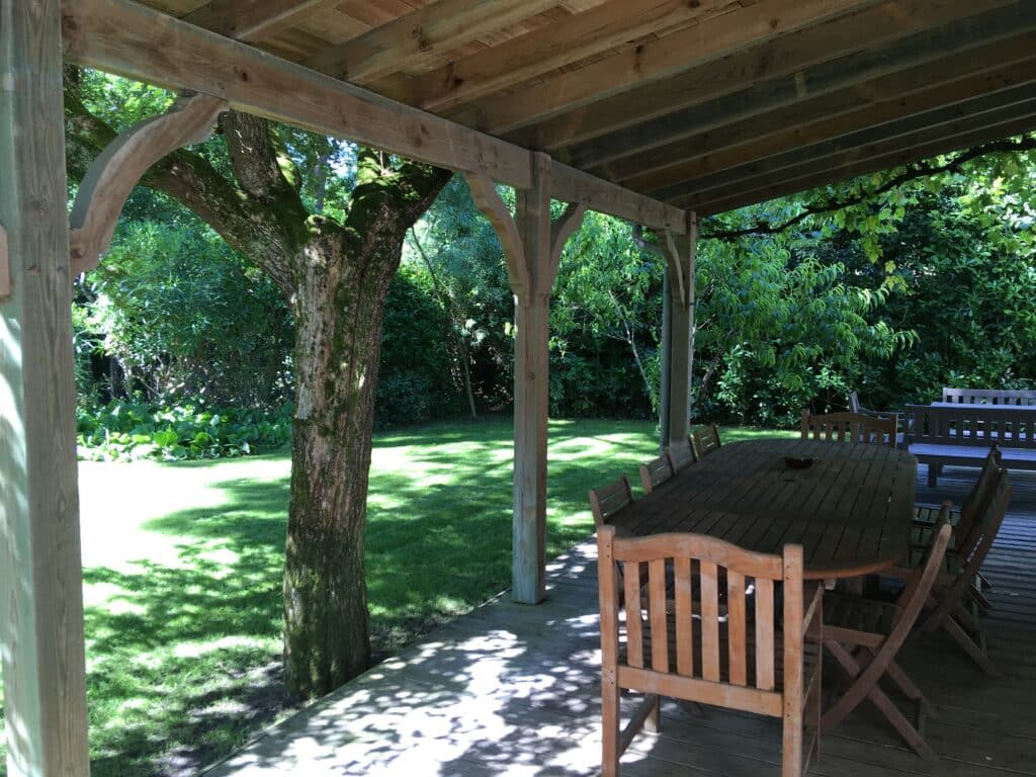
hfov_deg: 61.7
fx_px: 868
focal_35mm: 29
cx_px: 518
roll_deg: -0.5
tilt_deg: -6.4
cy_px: 388
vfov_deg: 48.2
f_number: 2.2
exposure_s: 1/100
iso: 32
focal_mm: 4.15
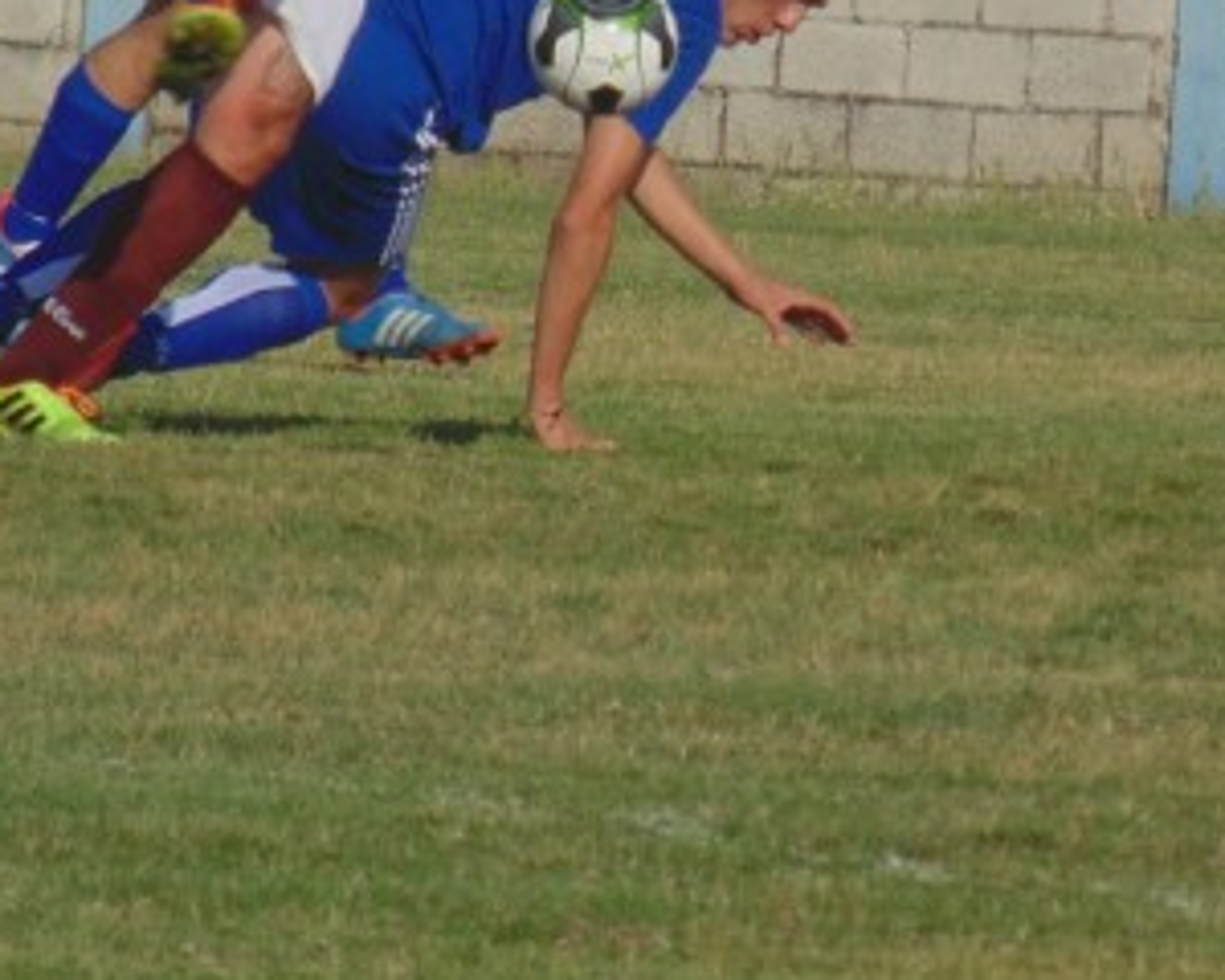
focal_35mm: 1244
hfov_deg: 1.6
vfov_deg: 1.2
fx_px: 45102
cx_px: 380
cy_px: 116
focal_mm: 104
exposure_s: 1/640
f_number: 5.9
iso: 80
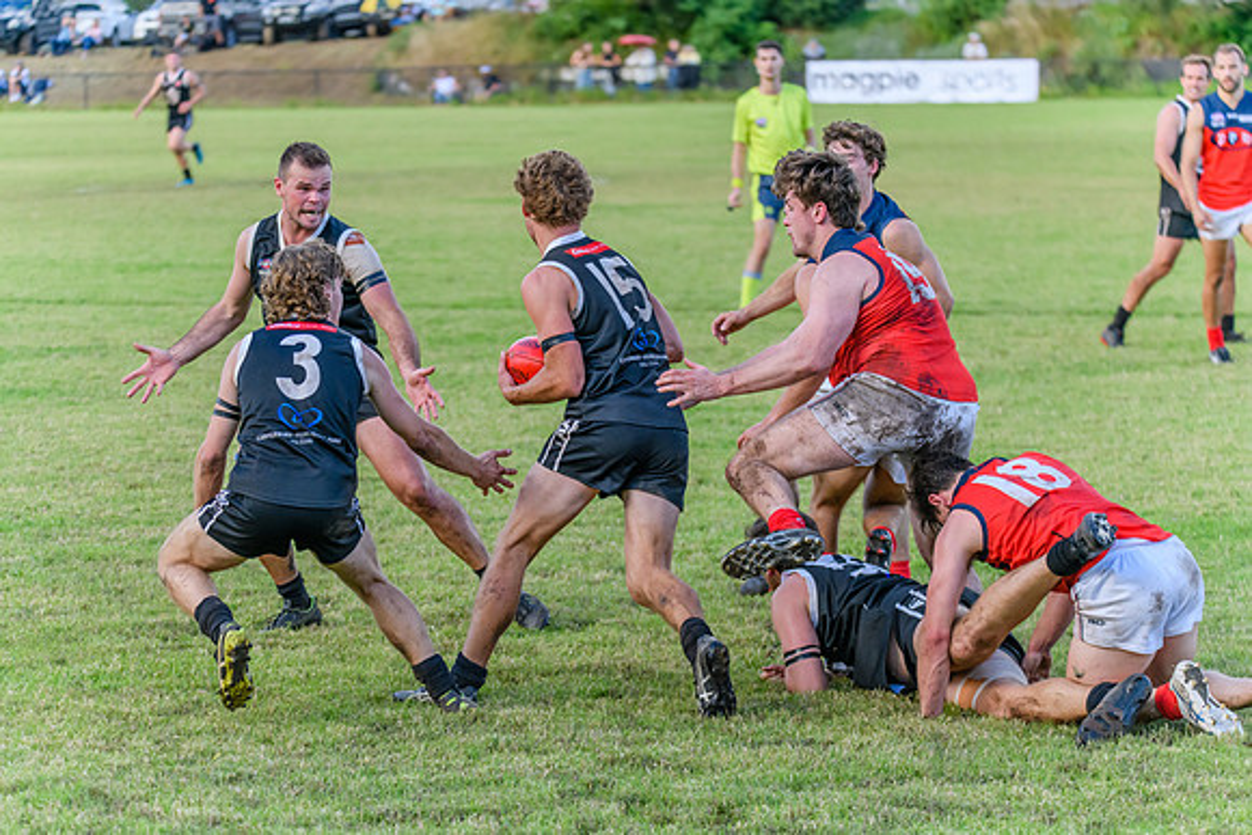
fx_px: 5347
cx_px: 617
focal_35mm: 154
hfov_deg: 13.4
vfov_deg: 8.9
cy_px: 417
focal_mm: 150
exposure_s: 1/2000
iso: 2200
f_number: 5
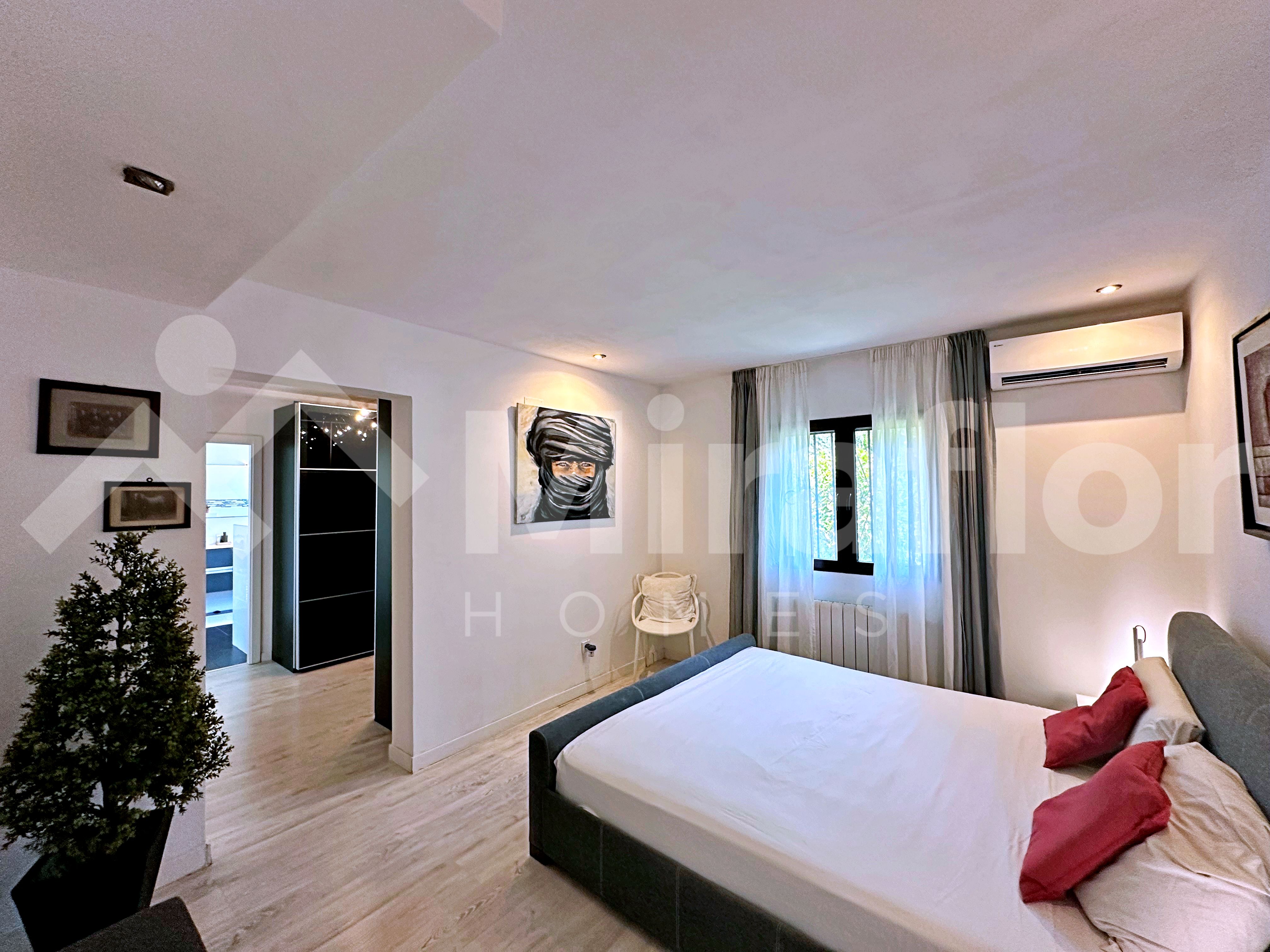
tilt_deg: +1.4
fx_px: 514
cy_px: 476
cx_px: 635
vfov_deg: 85.7
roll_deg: +0.5
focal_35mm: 14
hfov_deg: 102.1
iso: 200
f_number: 2.2
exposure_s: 1/100
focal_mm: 2.22
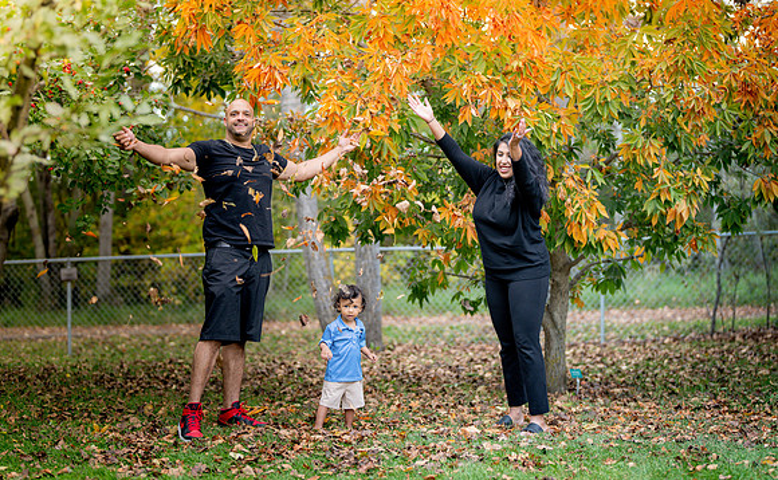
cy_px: 204
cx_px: 383
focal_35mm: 64
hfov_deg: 32.1
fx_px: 1353
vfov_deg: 20.1
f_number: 1.4
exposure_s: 1/400
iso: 320
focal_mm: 50
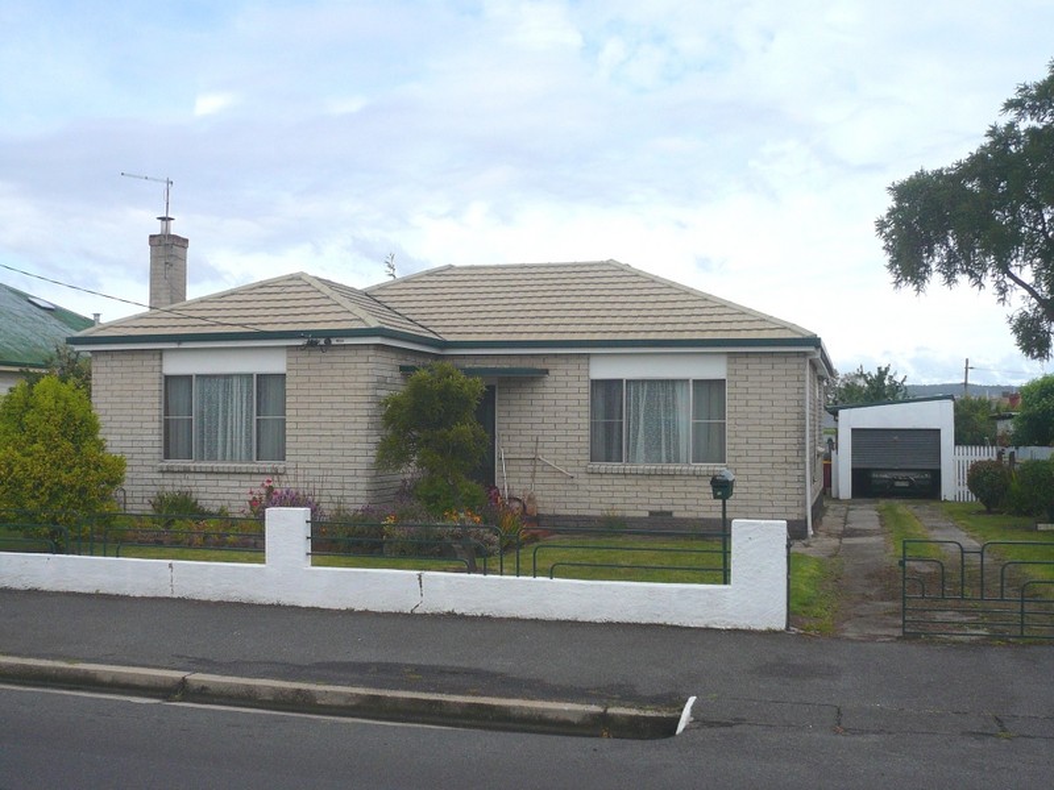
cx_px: 527
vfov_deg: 38.7
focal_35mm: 37
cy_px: 395
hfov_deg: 50.1
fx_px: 1127
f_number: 9
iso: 100
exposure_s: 1/200
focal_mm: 6.1
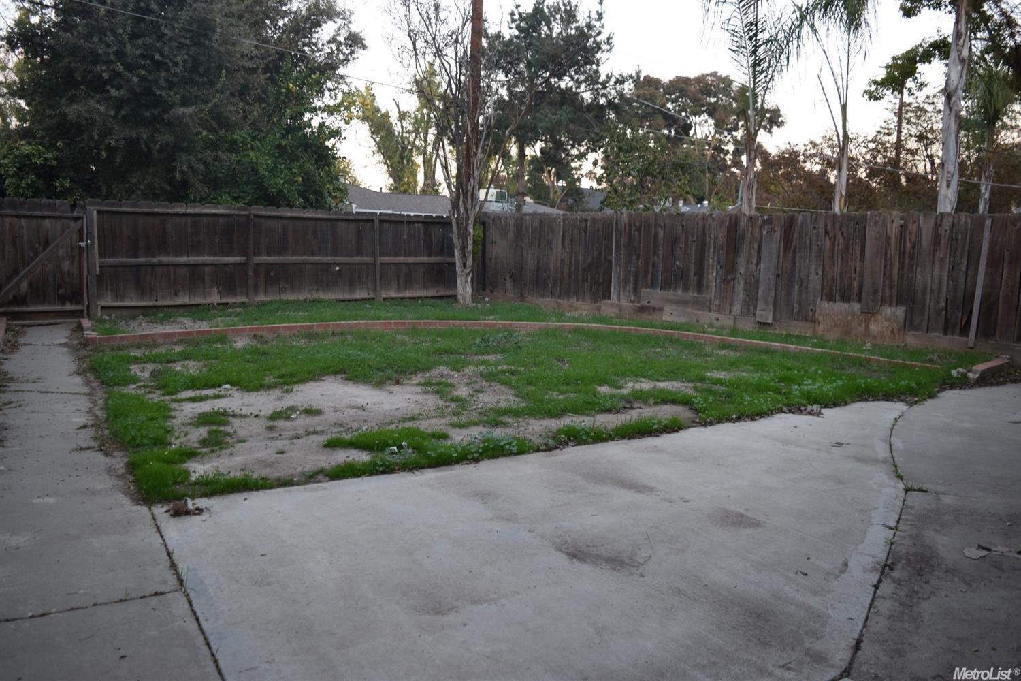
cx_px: 510
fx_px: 766
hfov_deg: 67.4
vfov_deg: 47.9
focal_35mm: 27
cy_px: 340
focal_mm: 18
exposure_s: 1/60
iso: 450
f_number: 4
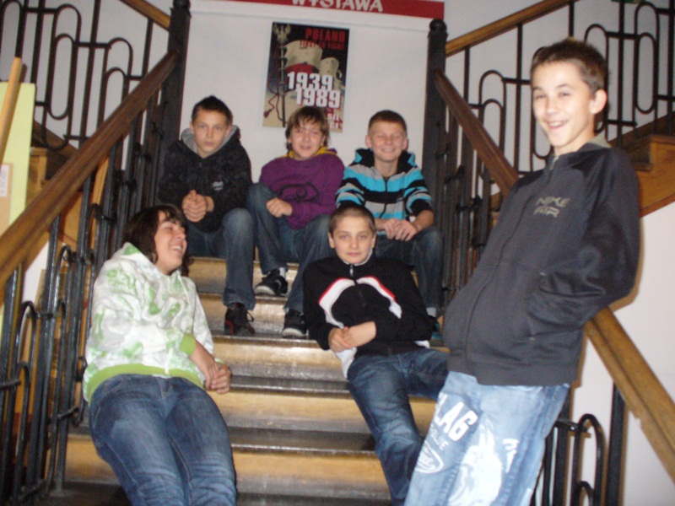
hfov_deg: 50.1
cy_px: 253
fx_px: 721
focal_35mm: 37
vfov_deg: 38.7
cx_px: 338
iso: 400
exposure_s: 1/60
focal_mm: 6.1
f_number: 2.8
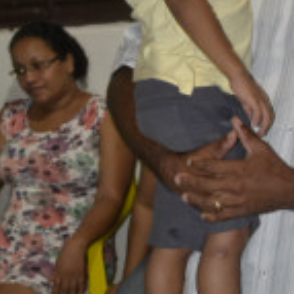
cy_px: 206
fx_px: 1028
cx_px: 338
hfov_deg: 15.7
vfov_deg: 16.2
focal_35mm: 107
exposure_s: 1/60
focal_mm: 24
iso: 3200
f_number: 3.8
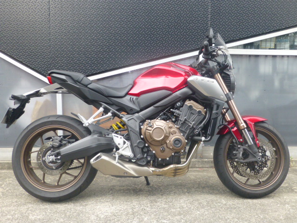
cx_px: 148
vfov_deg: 46.8
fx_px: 257
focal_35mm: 30
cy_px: 112
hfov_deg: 60.0
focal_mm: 5.4
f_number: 3.6
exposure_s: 1/60
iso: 250
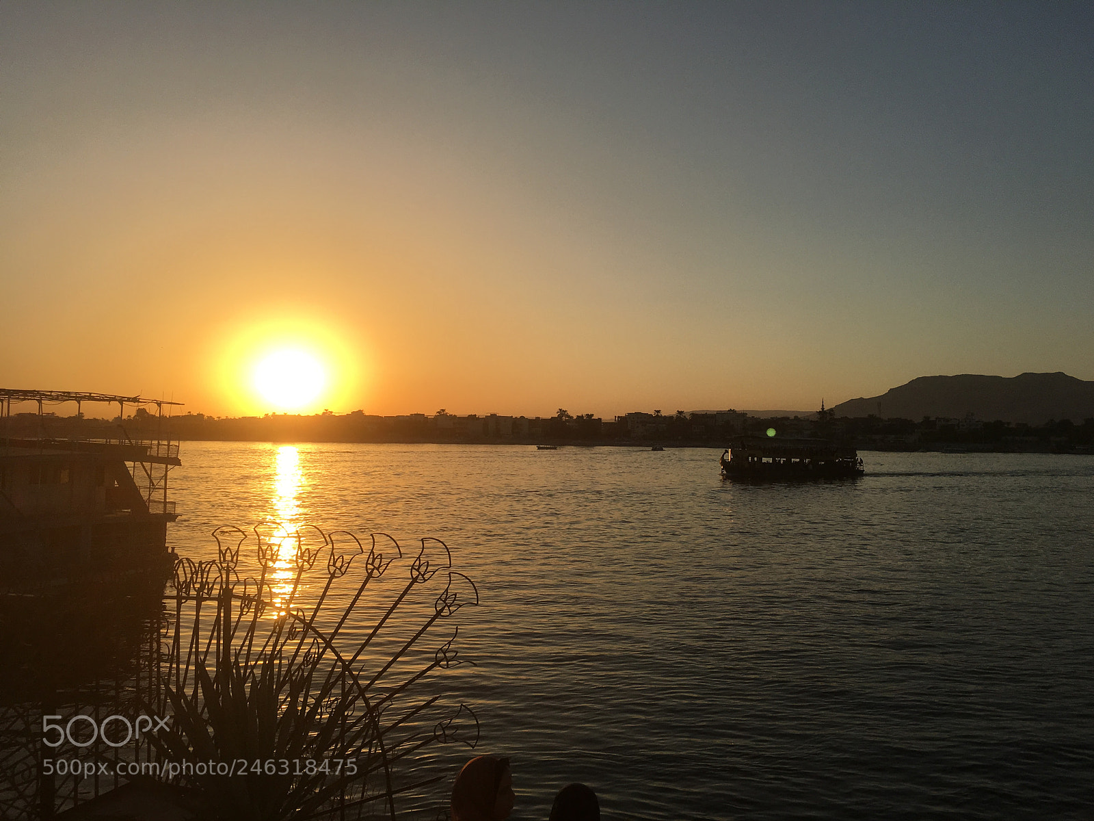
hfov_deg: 61.7
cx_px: 547
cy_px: 410
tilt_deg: +1.8
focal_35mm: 29
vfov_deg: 48.2
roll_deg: -0.9
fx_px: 917
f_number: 2.2
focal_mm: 4.15
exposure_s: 1/2747
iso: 25
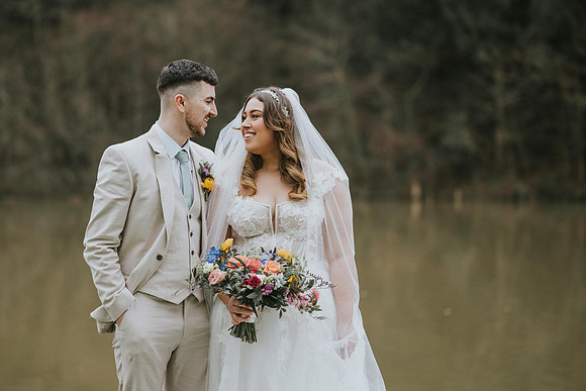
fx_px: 1556
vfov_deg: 14.3
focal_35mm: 96
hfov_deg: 21.3
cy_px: 172
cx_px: 265
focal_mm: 85
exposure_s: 1/1000
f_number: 2
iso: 160
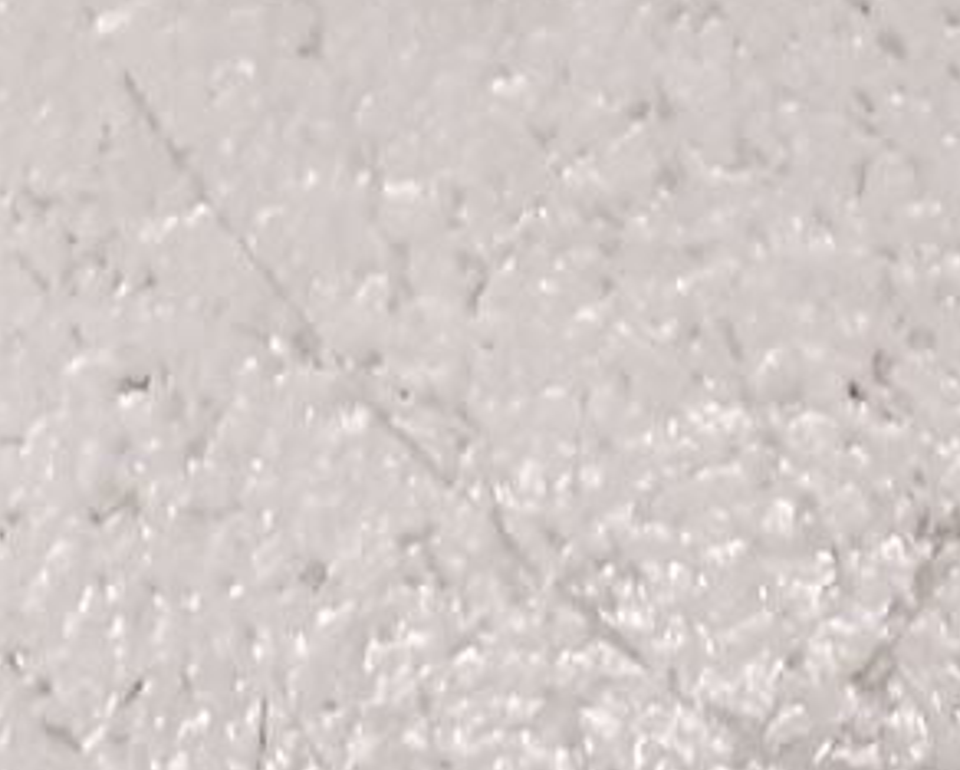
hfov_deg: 10.6
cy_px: 1507
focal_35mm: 178
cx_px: 1256
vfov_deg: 8.3
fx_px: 5061
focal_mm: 3.93
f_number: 1.7
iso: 200
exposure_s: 1/50
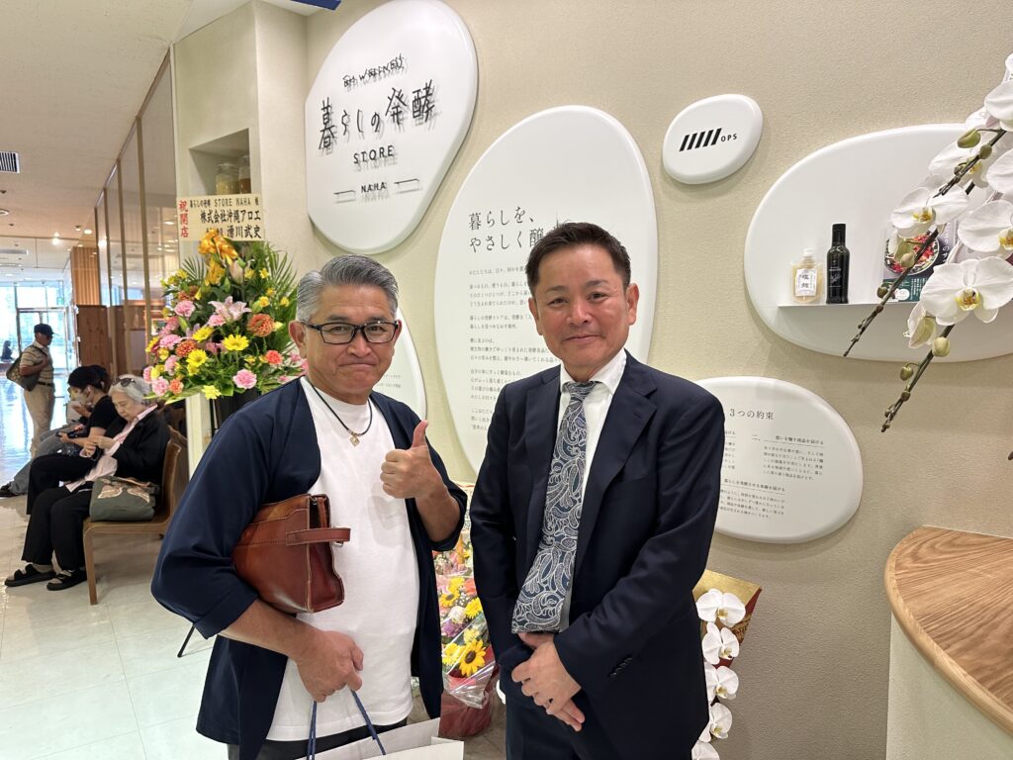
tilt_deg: -5.0
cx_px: 506
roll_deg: +0.2
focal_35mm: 24
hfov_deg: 71.6
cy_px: 380
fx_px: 702
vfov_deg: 56.8
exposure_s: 1/120
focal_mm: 6.86
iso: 160
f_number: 1.78
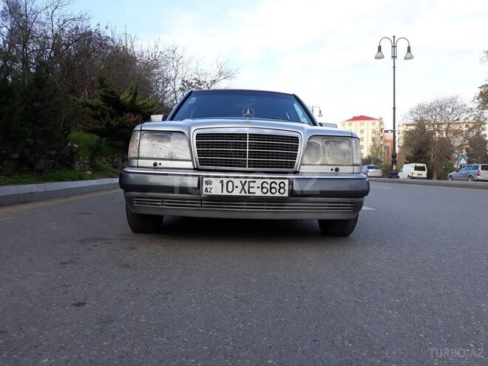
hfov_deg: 65.3
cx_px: 244
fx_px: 381
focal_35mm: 27
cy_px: 183
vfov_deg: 51.4
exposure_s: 1/435
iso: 40
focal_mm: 3.71
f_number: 1.7
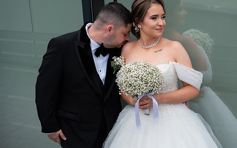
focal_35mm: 73
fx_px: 472
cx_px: 147
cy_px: 59
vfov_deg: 17.9
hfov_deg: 28.1
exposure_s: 1/800
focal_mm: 56
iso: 200
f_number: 3.5
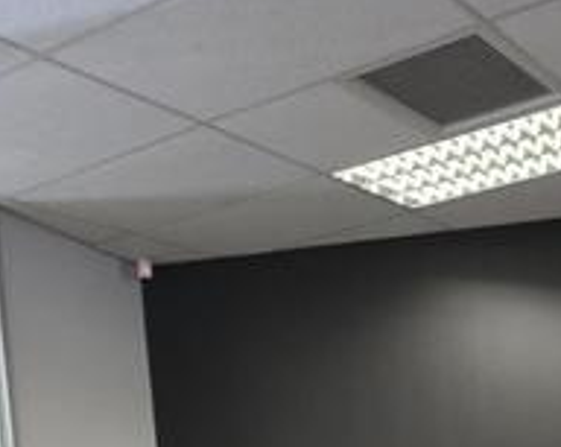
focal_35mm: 53
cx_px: 599
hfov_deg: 31.8
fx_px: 879
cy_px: 564
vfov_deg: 25.1
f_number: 1.9
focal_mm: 2.2
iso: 320
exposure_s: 1/50
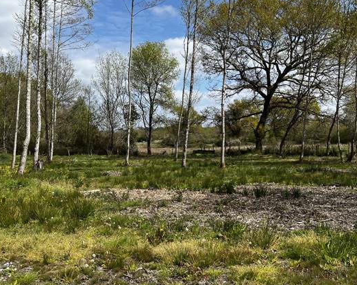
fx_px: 412
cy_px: 163
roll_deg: +1.0
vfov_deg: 38.1
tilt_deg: -3.3
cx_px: 182
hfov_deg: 46.9
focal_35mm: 39
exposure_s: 1/3521
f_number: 1.6
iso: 50
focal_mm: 5.1
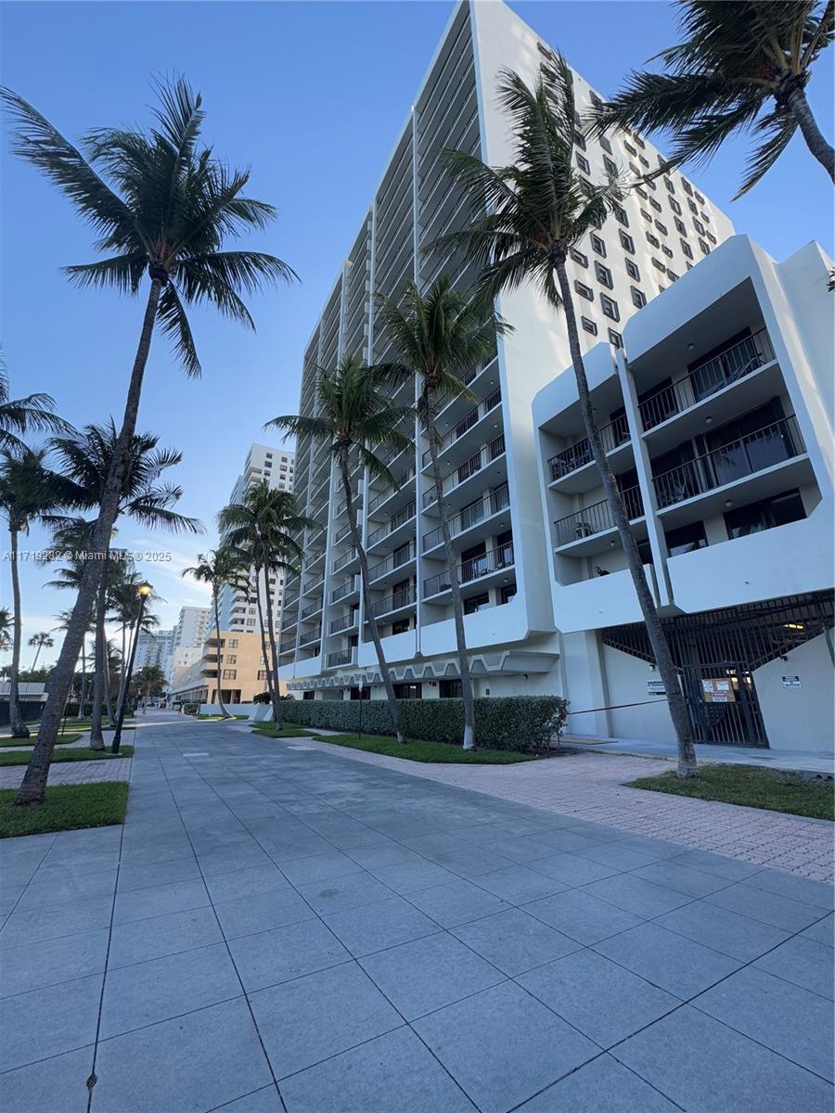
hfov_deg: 85.7
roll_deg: +0.4
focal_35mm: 14
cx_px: 418
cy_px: 556
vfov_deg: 102.1
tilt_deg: +18.2
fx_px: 450
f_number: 2.2
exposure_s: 1/324
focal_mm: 2.22
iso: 40
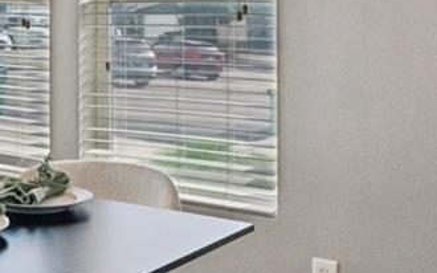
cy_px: 8
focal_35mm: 75
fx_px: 893
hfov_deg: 24.9
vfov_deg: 17.0
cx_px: -82
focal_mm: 15
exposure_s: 1/200
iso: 800
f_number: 11
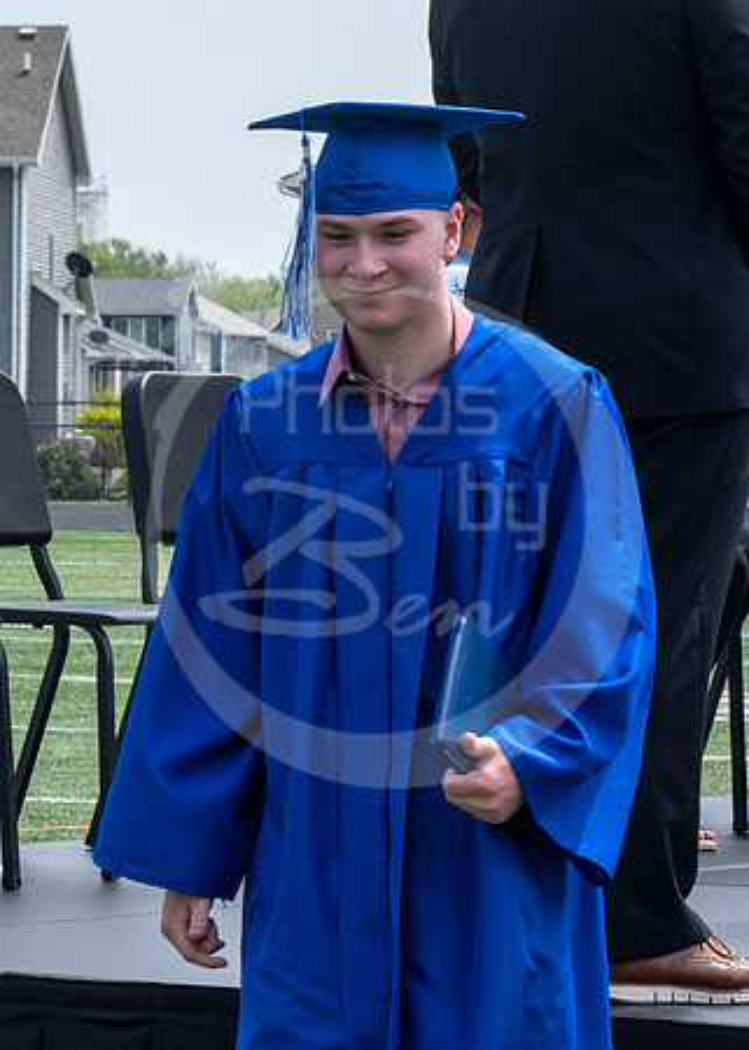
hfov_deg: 5.9
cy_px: 323
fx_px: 7187
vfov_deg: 8.3
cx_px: -39
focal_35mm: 241
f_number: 13
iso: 200
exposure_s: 1/250
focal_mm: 70
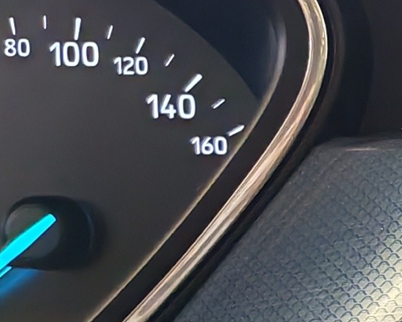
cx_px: 1220
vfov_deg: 8.2
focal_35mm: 185
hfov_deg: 8.6
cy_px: 440
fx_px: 2202
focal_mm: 6.12
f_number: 1.9
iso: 640
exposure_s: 1/100
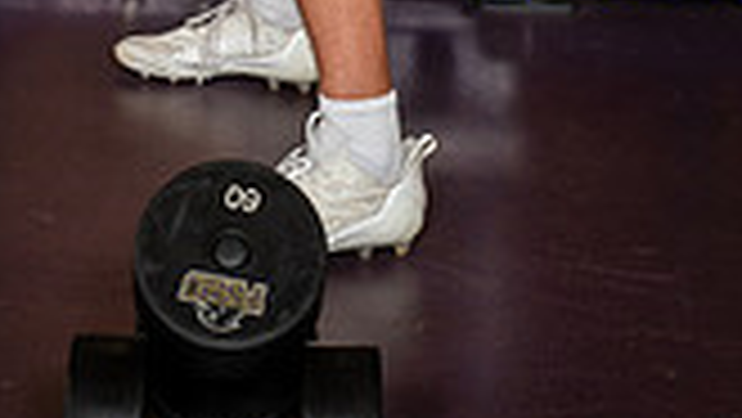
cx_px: 306
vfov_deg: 9.6
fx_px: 2244
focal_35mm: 114
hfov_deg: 18.8
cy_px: -553
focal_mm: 40
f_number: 7.1
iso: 800
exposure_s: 1/250
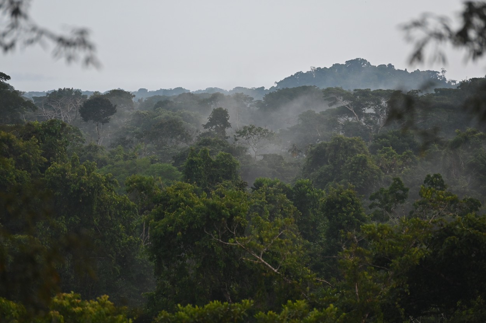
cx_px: 243
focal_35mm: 200
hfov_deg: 10.3
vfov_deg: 6.9
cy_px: 162
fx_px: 2697
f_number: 4
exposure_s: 1/100
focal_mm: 200
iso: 1000
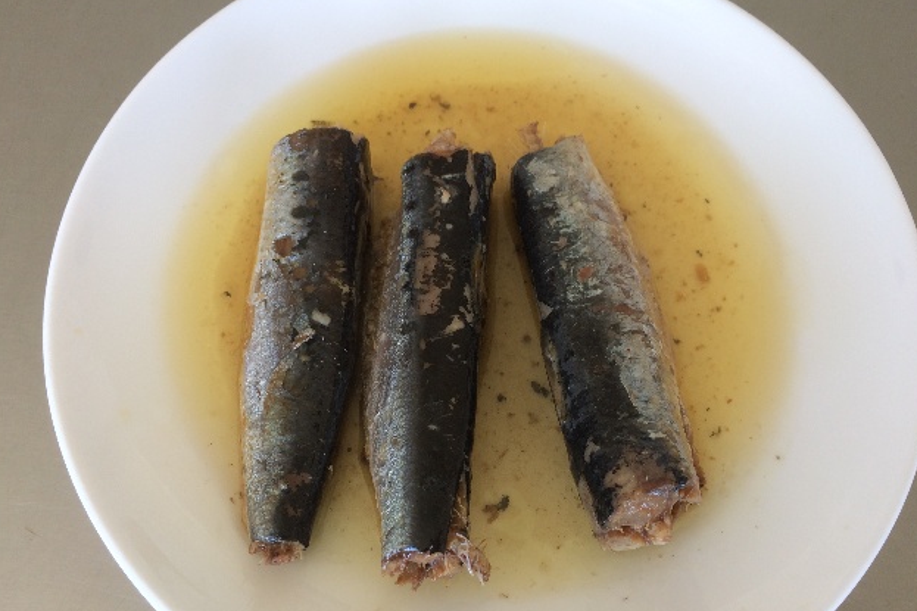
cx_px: 467
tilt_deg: -70.3
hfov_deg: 60.3
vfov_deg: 42.2
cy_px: 339
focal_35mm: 31
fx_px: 789
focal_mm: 4.15
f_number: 2.2
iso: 50
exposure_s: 1/100
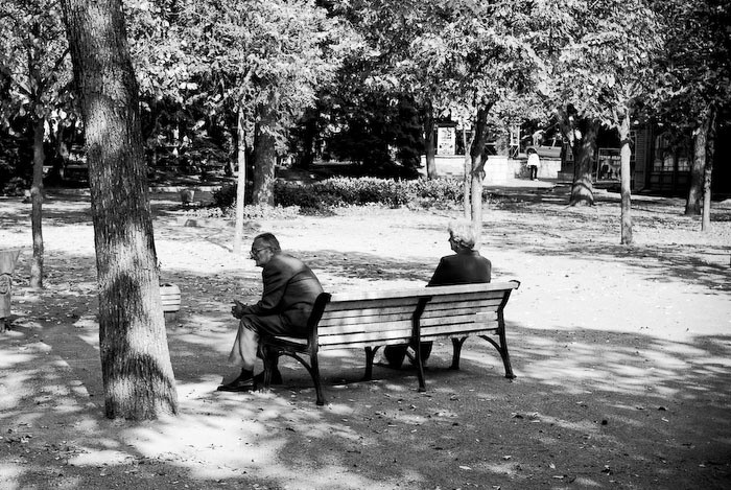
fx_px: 1068
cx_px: 366
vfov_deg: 25.8
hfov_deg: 37.8
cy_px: 245
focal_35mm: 52
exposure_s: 1/250
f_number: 5.6
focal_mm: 35
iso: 100
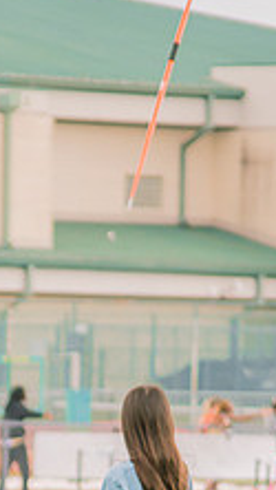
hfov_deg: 1.7
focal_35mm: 696
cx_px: 76
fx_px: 9048
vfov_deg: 3.1
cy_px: 435
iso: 200
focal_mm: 120
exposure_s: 1/200
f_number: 4
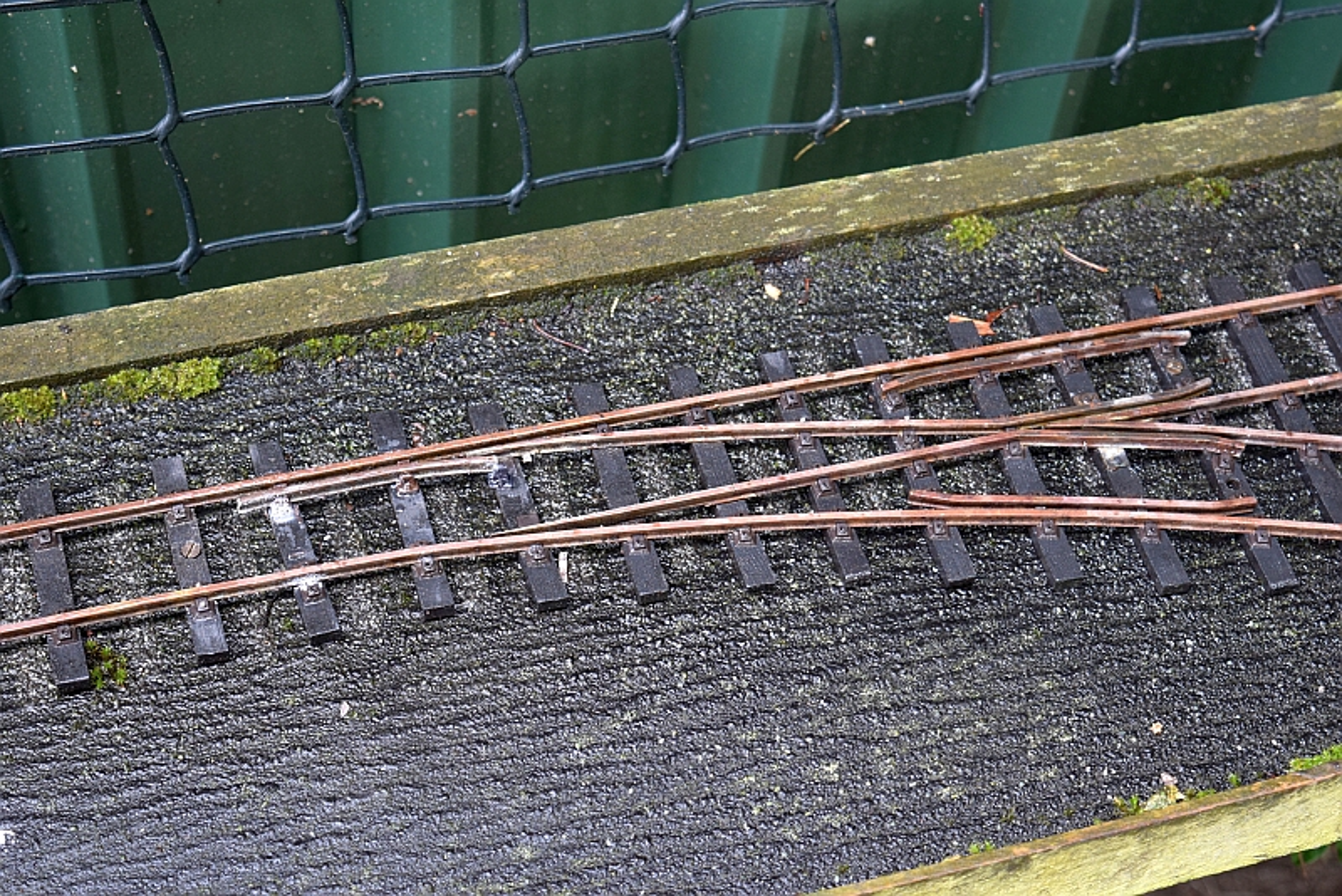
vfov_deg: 19.7
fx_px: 2573
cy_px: 448
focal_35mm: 69
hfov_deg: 29.2
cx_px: 671
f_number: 5
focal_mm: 46
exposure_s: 1/60
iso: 720
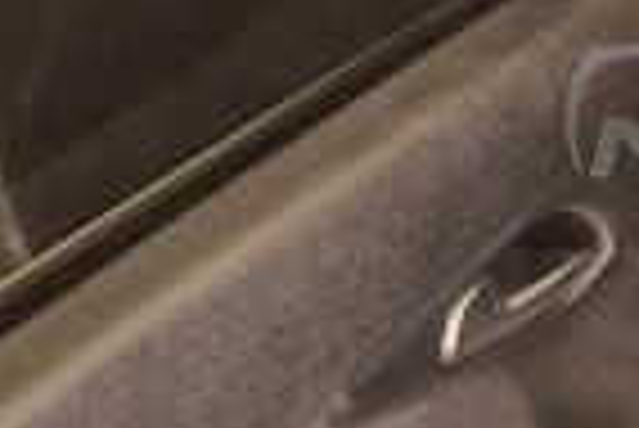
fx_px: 1954
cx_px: 958
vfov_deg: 12.4
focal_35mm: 110
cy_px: 88
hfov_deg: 16.8
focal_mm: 5.4
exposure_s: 1/180
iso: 200
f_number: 1.8
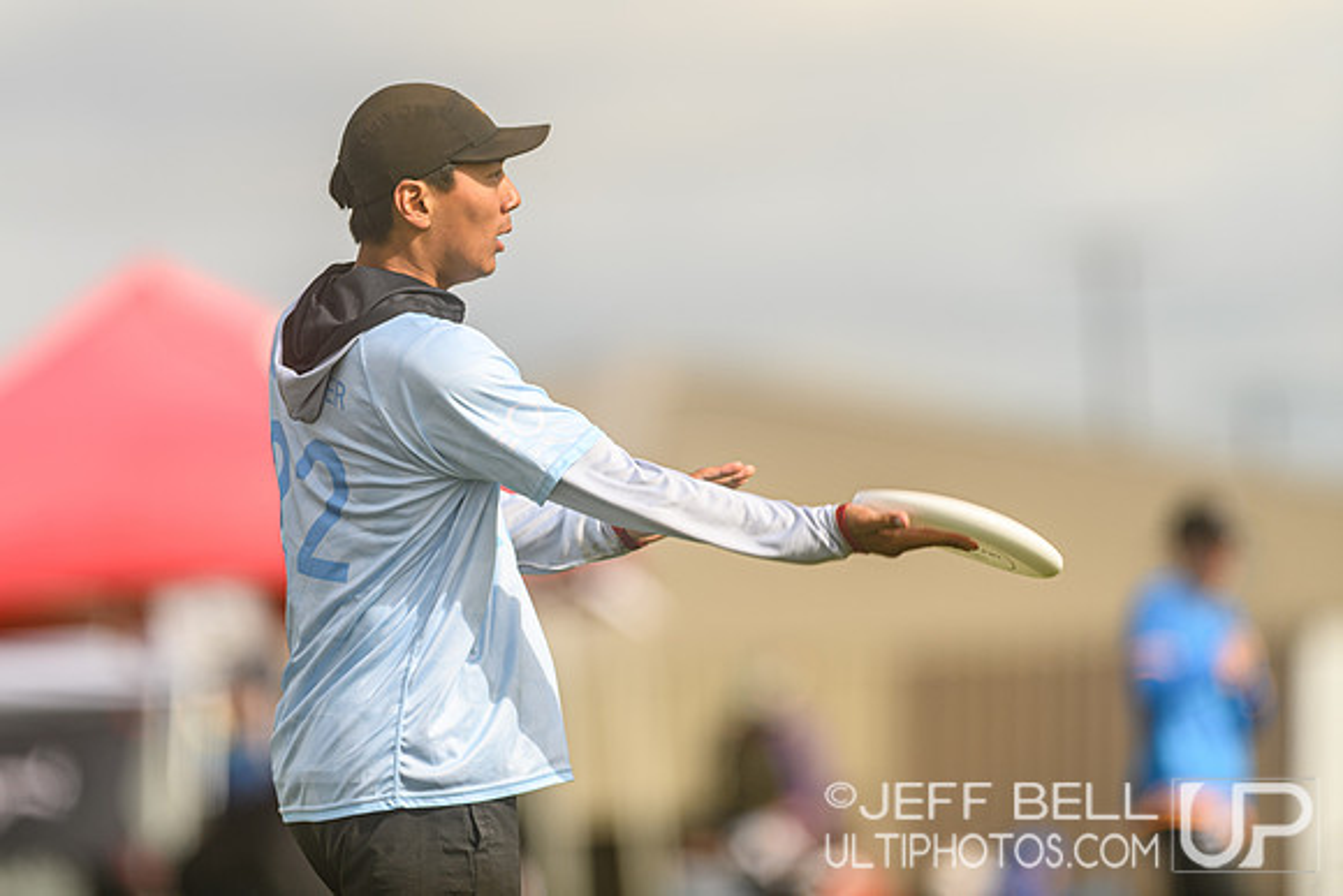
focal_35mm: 458
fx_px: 17071
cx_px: 575
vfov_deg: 3.0
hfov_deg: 4.5
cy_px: 384
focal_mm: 400
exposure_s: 1/1600
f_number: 3.2
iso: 100
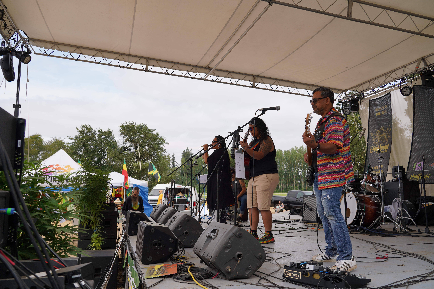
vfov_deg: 43.6
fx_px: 362
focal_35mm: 30
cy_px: 144
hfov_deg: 61.9
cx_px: 217
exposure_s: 1/320
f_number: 5.6
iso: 100
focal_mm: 30
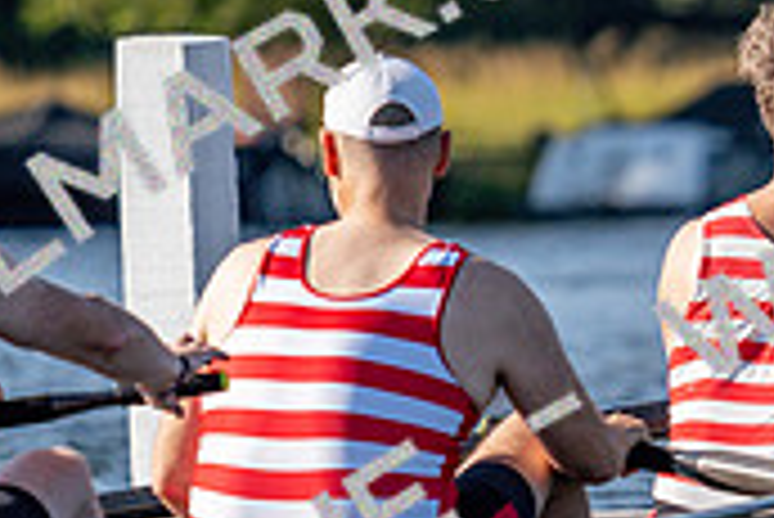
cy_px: 390
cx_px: 1210
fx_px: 25584
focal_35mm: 1189
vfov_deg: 1.2
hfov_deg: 1.7
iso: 320
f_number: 6.3
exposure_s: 1/1600
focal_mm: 353
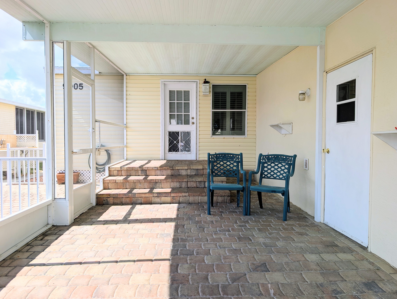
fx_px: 276
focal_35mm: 24
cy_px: 150
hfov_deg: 71.5
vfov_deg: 56.9
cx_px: 198
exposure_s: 1/495
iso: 20
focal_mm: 6.9
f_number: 1.68
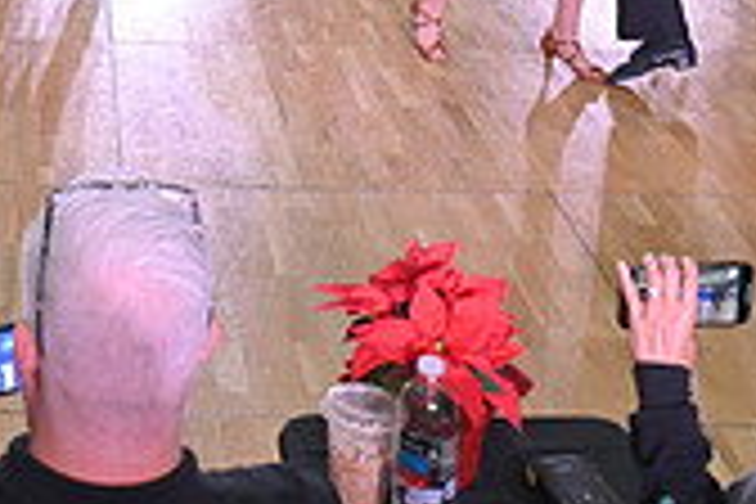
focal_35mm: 83
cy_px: -268
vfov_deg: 15.2
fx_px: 1743
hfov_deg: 23.5
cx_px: 4
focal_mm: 24
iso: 3200
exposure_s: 1/400
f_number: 5.6
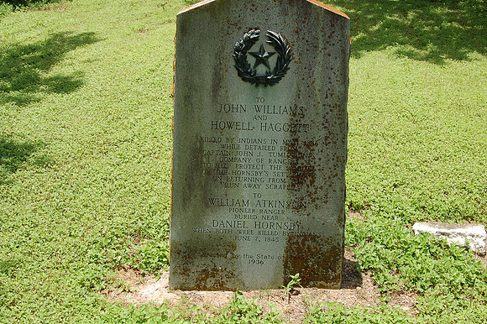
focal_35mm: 46
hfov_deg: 42.3
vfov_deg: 28.9
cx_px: 244
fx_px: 629
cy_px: 162
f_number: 13
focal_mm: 31
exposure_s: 1/200
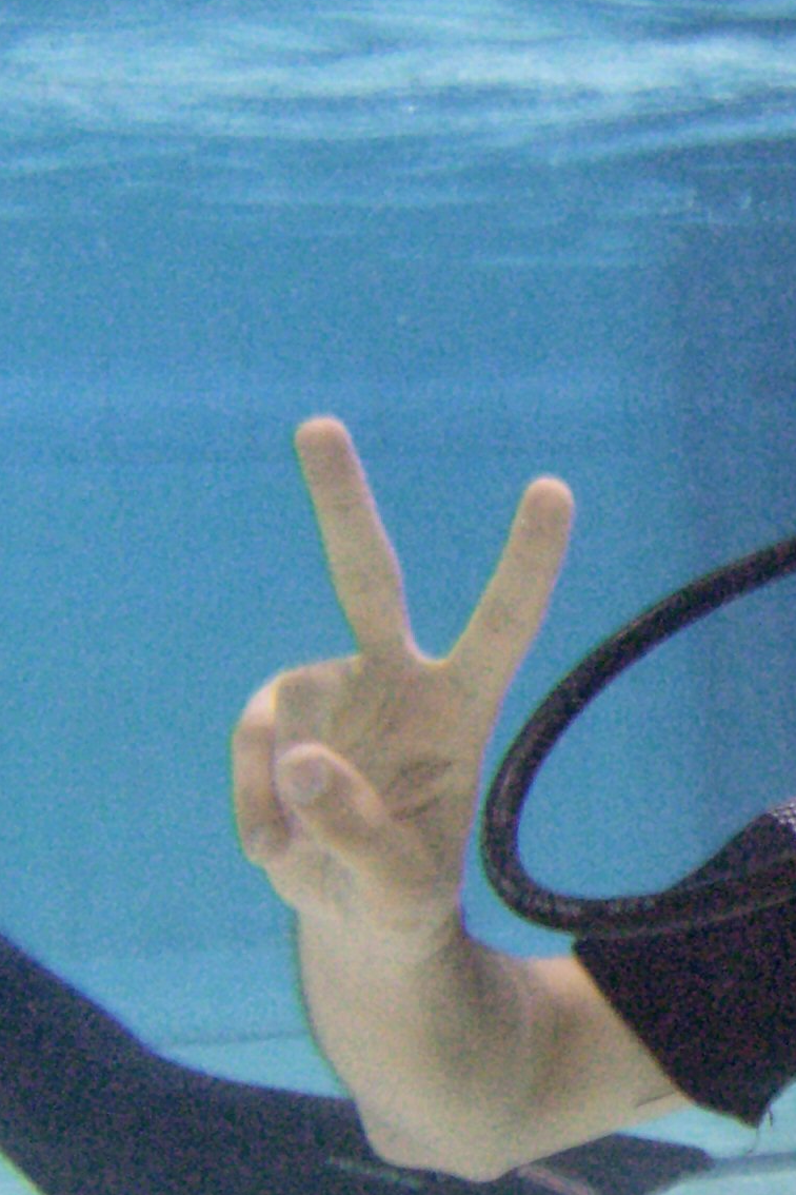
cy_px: 844
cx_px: 1245
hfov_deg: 12.0
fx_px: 3582
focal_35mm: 108
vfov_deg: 18.8
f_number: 3.1
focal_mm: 9.6
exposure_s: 1/20
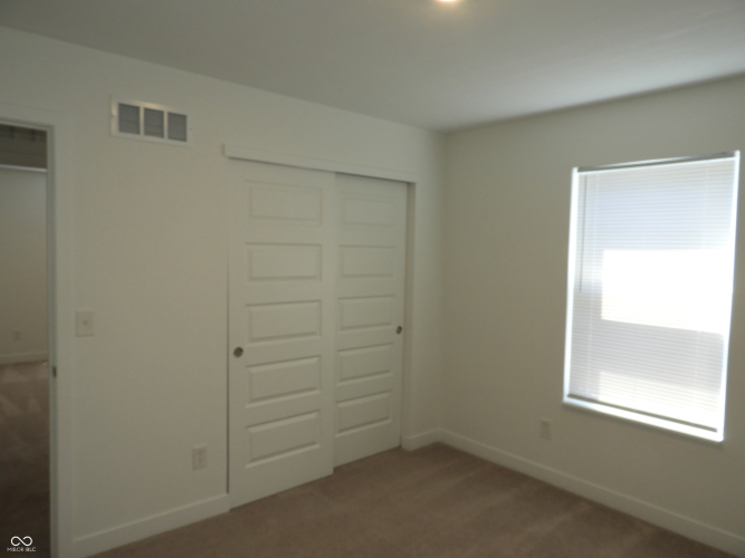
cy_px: 279
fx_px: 516
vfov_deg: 56.8
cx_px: 372
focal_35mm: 24
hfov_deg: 71.6
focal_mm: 4.3
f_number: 3.3
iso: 100
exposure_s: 1/40
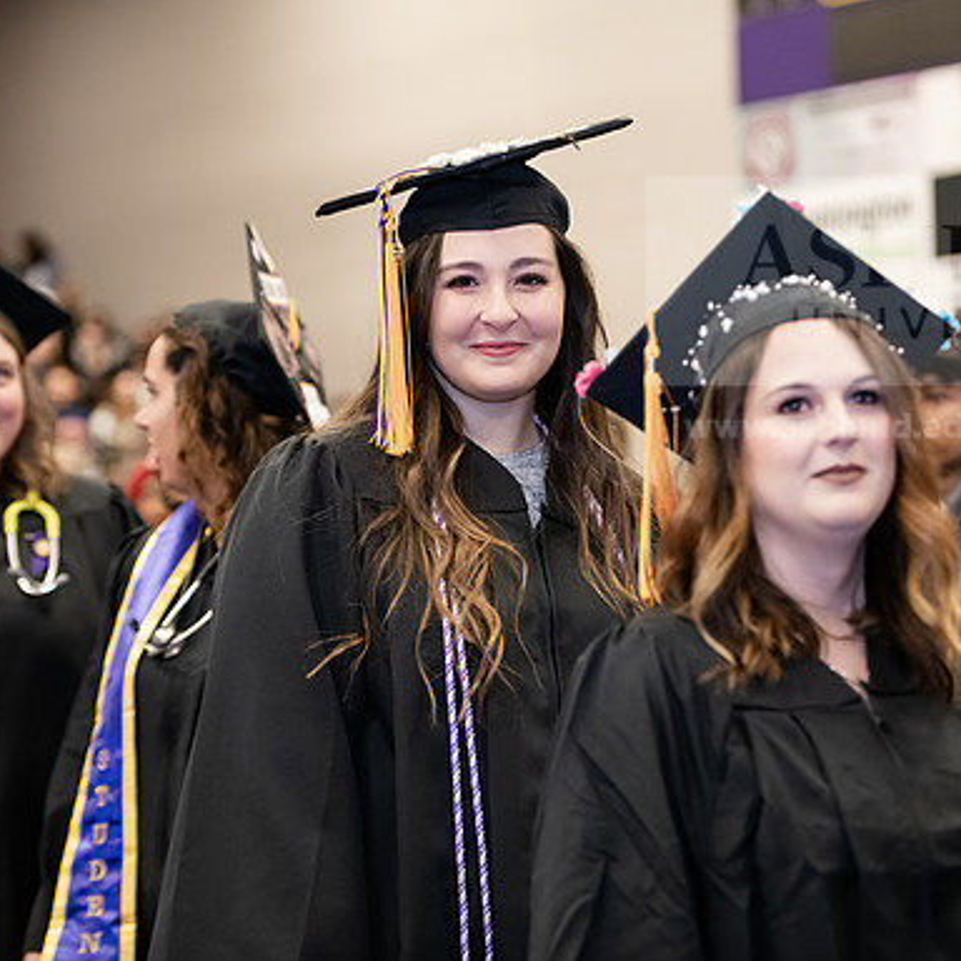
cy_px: 479
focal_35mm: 109
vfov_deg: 16.0
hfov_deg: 16.0
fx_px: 3424
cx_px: 571
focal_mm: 85
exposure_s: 1/200
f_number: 3.2
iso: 2000
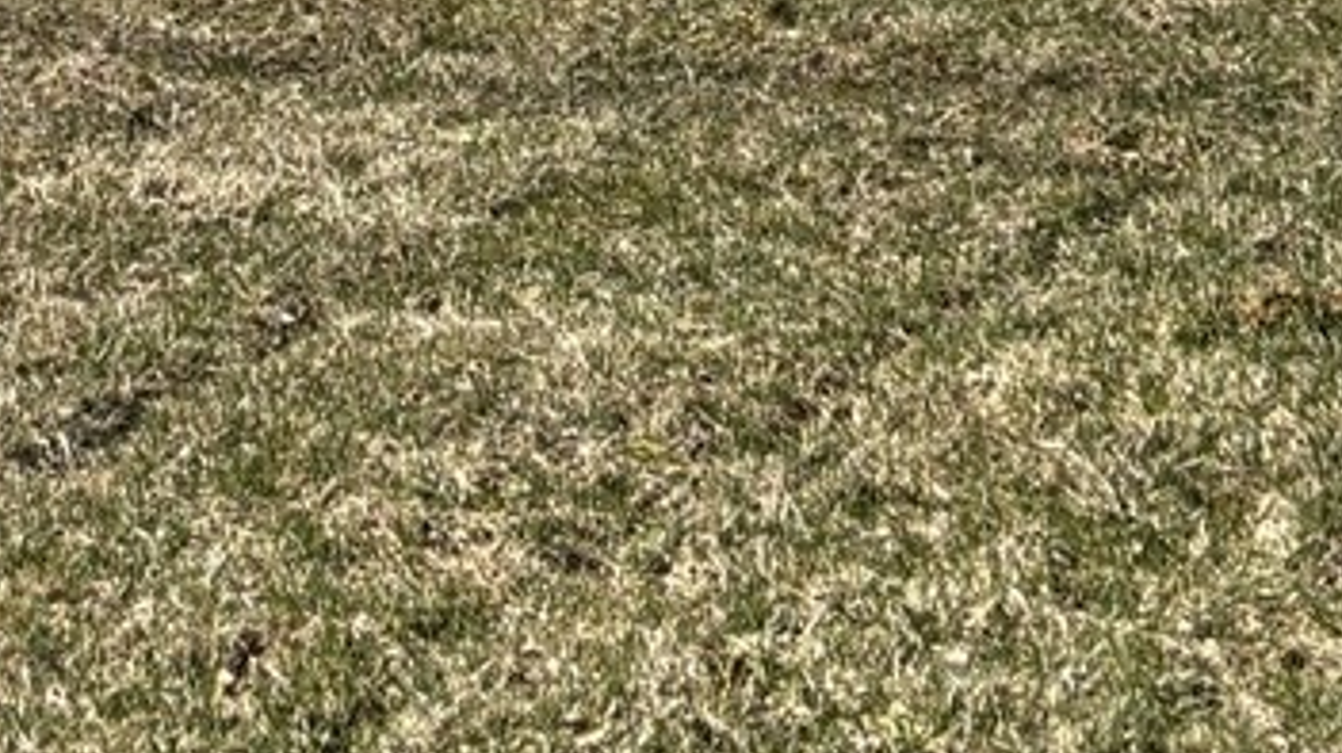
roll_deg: +0.0
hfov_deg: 17.0
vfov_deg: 8.0
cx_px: 65
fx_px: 4410
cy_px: -1728
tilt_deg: +5.8
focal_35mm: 124
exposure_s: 1/2747
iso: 50
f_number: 1.6
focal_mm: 5.96
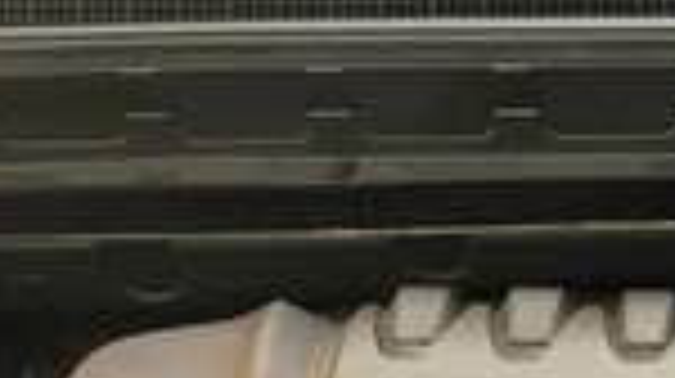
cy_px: 992
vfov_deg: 7.9
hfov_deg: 14.8
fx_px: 2485
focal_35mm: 139
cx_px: 855
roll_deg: +0.6
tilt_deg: -38.7
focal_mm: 4.15
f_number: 2.2
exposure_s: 1/33
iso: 25
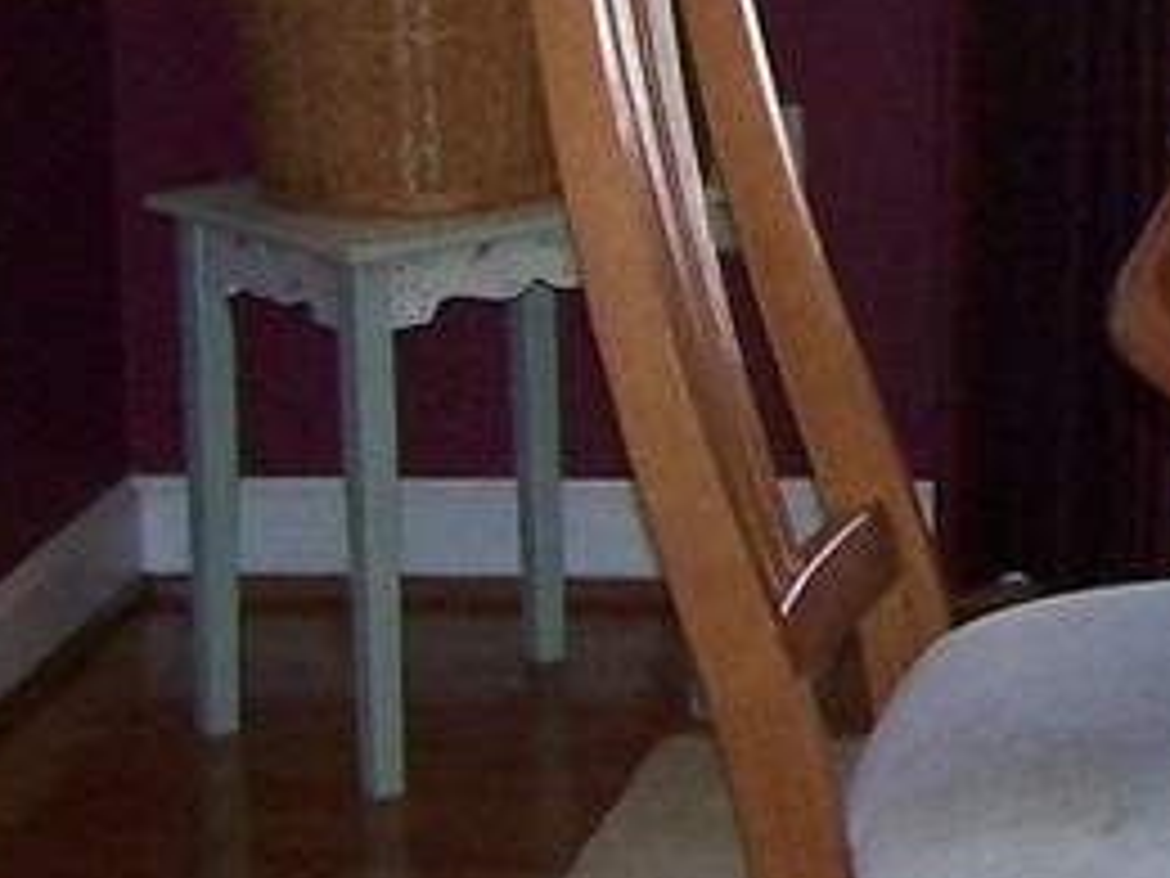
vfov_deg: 7.8
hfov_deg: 10.0
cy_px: -455
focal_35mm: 187
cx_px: 2102
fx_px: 6320
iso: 140
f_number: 2.8
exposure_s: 1/60
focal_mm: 6.3
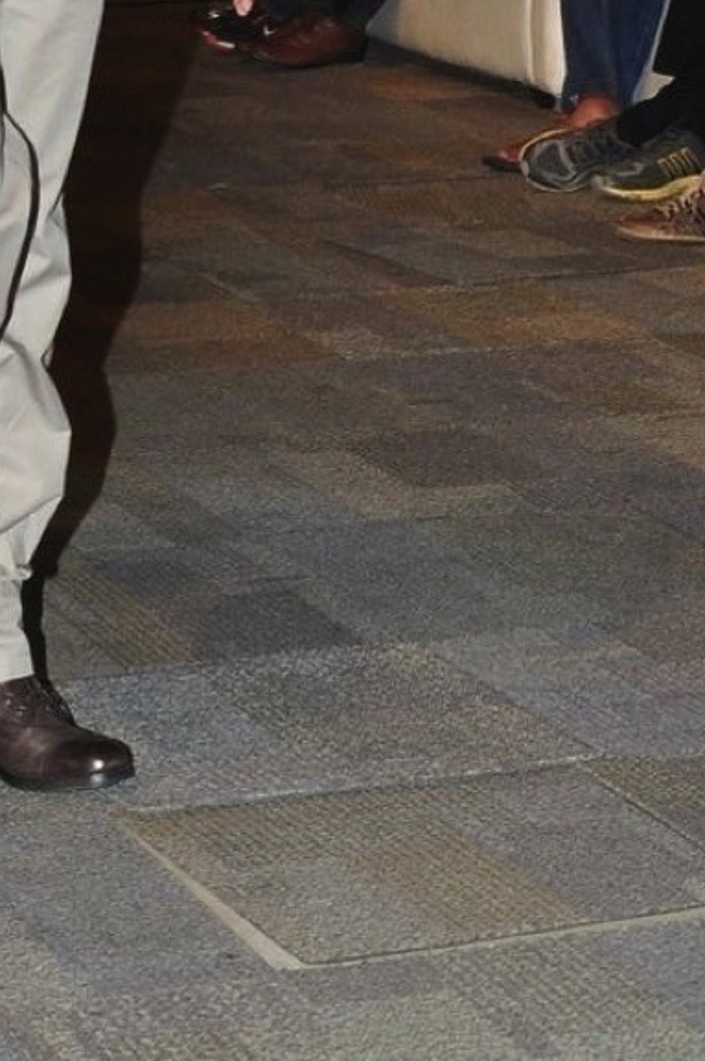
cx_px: 195
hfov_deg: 9.7
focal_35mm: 141
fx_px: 4149
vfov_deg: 14.3
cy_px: 15
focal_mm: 30
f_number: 6.3
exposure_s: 1/125
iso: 640
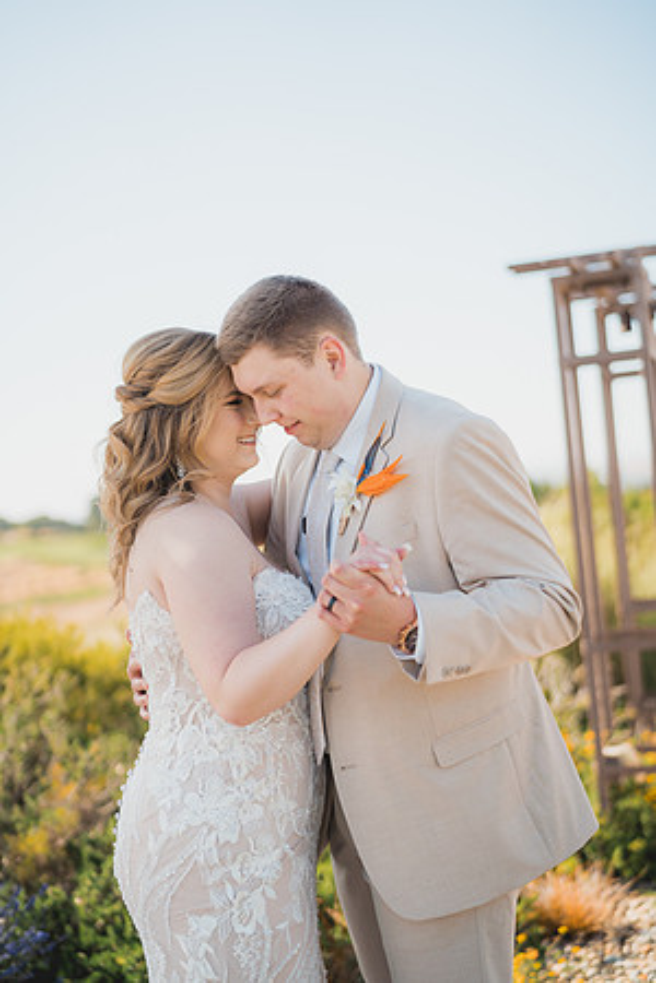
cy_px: 492
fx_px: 1367
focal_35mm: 50
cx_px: 328
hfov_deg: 27.0
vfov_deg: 39.6
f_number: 1.8
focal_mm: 50
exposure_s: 1/2000
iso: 125
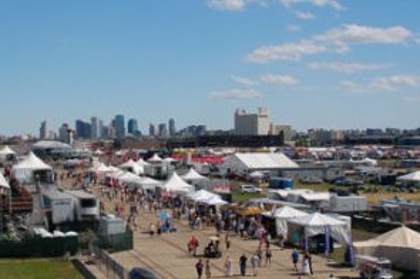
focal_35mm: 56
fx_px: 653
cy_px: 126
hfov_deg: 35.2
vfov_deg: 24.1
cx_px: 125
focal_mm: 22
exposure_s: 1/250
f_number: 8
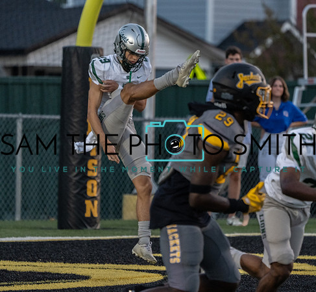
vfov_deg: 4.4
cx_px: 172
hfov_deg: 4.7
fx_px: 3823
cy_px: 146
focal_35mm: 384
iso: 4000
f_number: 5.6
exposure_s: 1/1000
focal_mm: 309
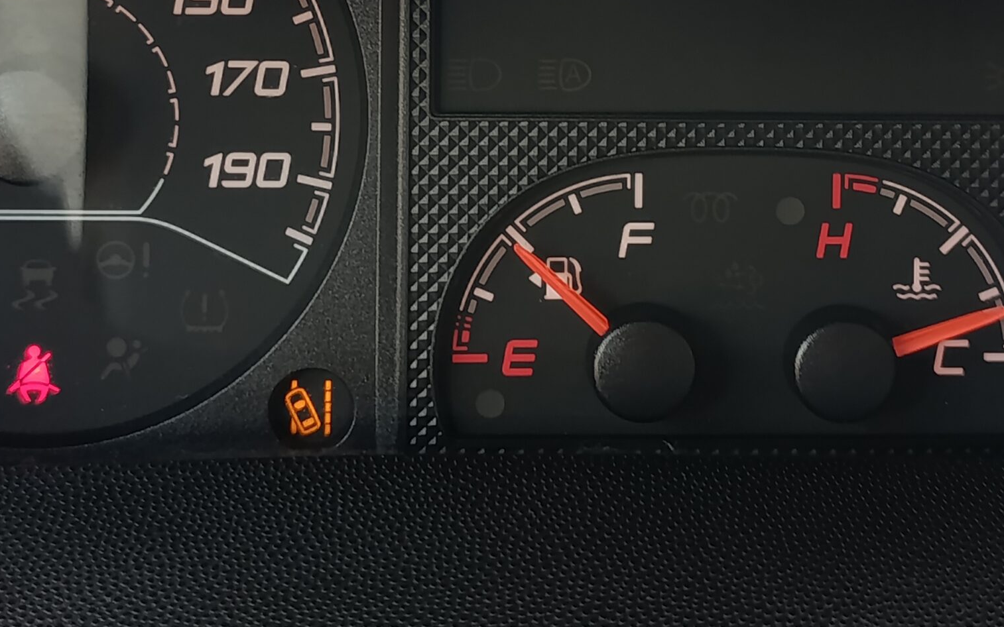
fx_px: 1915
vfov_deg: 18.1
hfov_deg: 29.3
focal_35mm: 70
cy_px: -3
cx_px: 598
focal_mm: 6.14
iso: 500
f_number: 1.6
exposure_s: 1/100
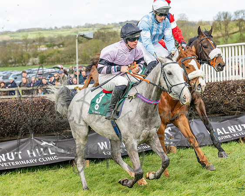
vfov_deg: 13.0
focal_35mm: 119
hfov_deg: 16.2
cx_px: 113
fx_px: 861
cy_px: 98
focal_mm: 70
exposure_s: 1/1250
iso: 400
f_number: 4.5
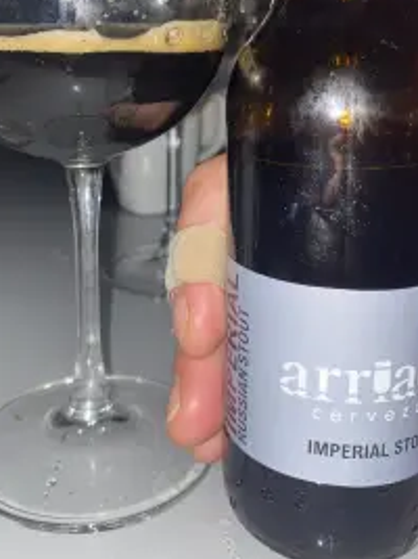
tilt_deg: -11.8
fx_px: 628
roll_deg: -0.3
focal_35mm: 39
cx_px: 165
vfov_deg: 46.8
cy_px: 170
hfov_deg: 36.6
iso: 32
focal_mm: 4.25
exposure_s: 1/48
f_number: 1.8
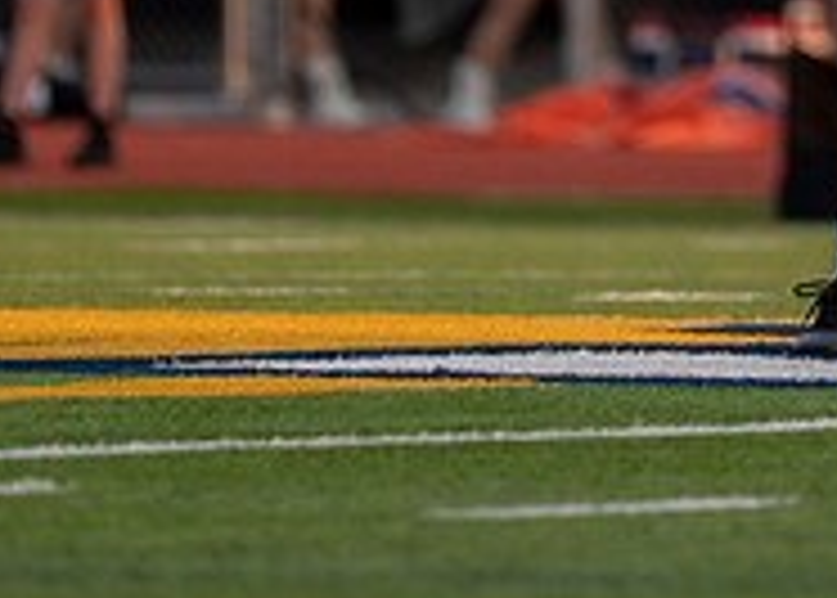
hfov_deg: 2.1
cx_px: 995
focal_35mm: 975
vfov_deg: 1.5
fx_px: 23186
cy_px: -338
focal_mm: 200
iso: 800
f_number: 2.8
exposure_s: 1/3200
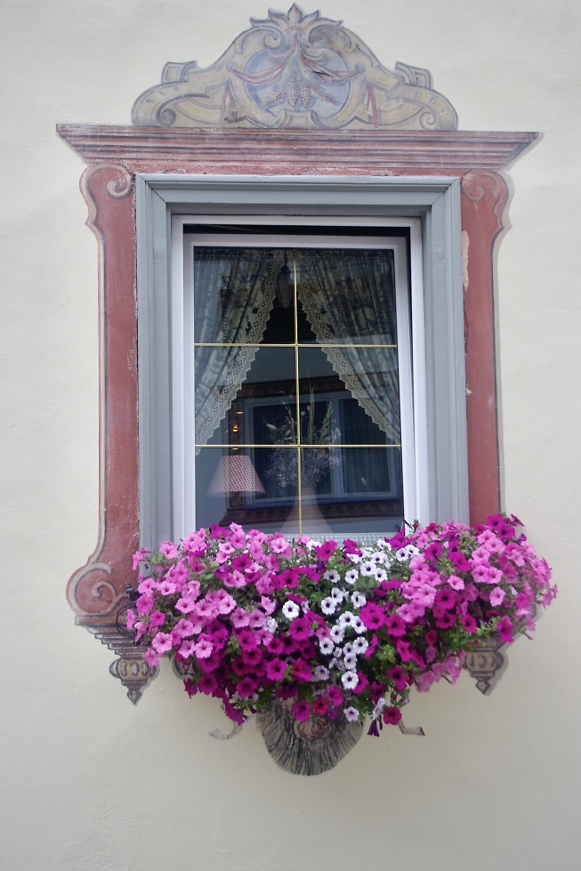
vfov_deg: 39.6
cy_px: 442
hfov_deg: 27.0
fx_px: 1210
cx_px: 295
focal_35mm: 50
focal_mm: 32.5
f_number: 4
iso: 100
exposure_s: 1/45
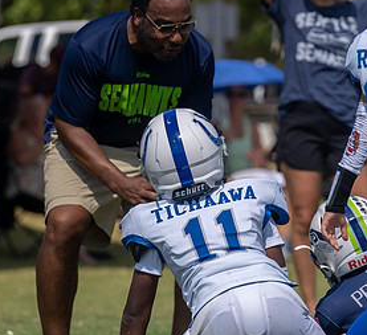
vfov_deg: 4.1
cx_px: 99
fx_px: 4687
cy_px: 121
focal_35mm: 408
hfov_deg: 4.5
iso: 100
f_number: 4
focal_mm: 184
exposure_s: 1/1600
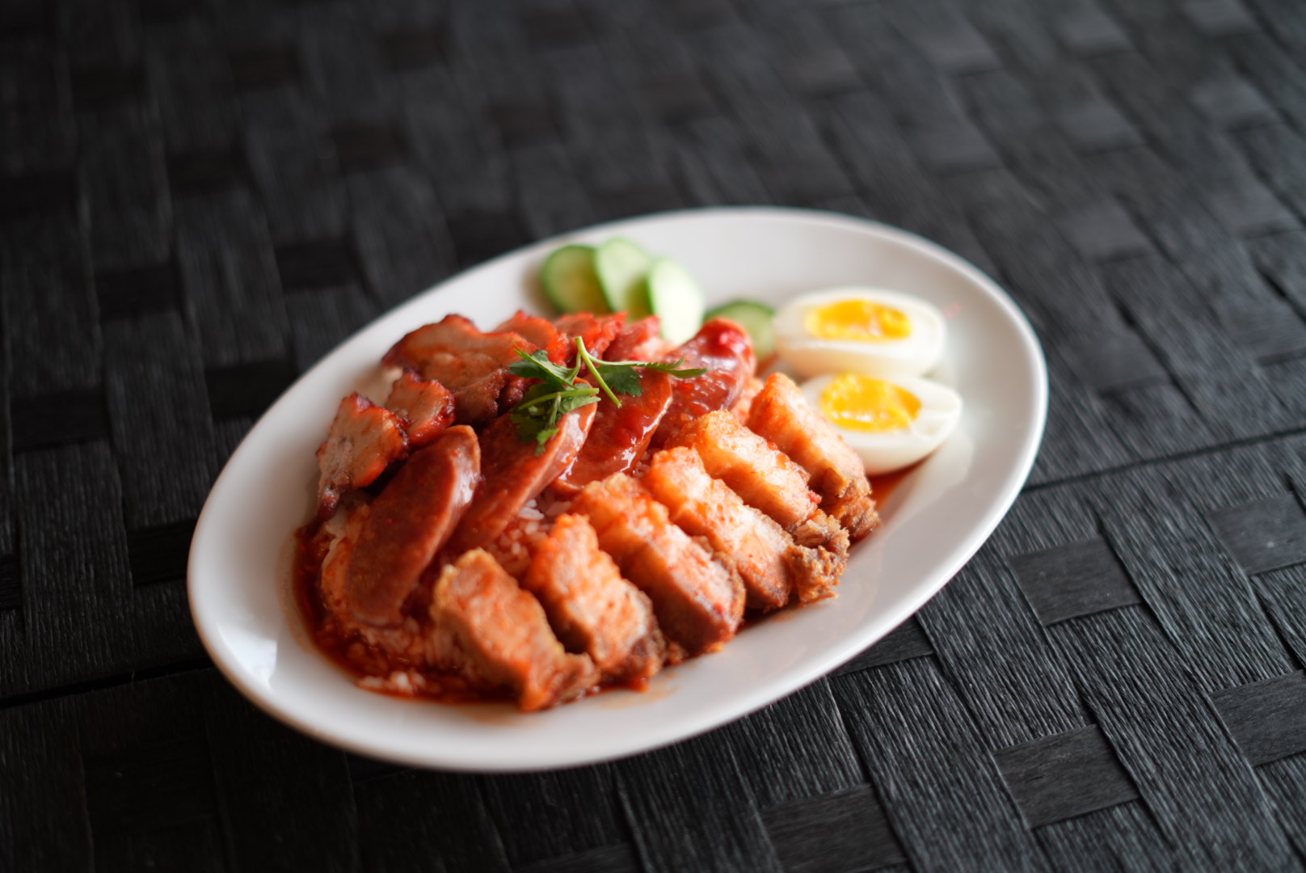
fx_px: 1815
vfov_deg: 27.0
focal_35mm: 50
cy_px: 436
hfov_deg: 39.6
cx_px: 653
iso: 250
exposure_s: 1/50
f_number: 1.8
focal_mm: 50
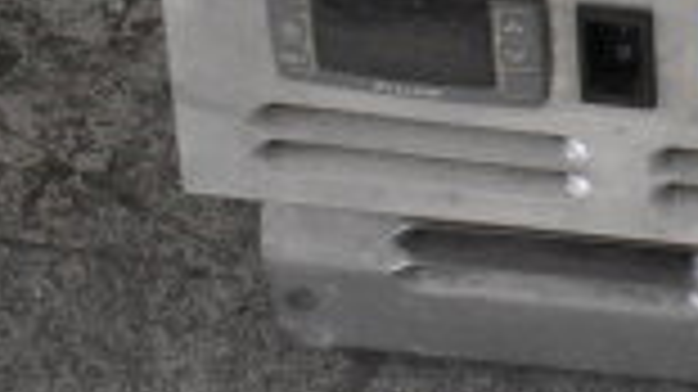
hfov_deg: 10.5
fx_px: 3553
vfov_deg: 6.3
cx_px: 1319
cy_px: 79
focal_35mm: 192
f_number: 4.2
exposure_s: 1/50
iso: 2200
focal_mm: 31
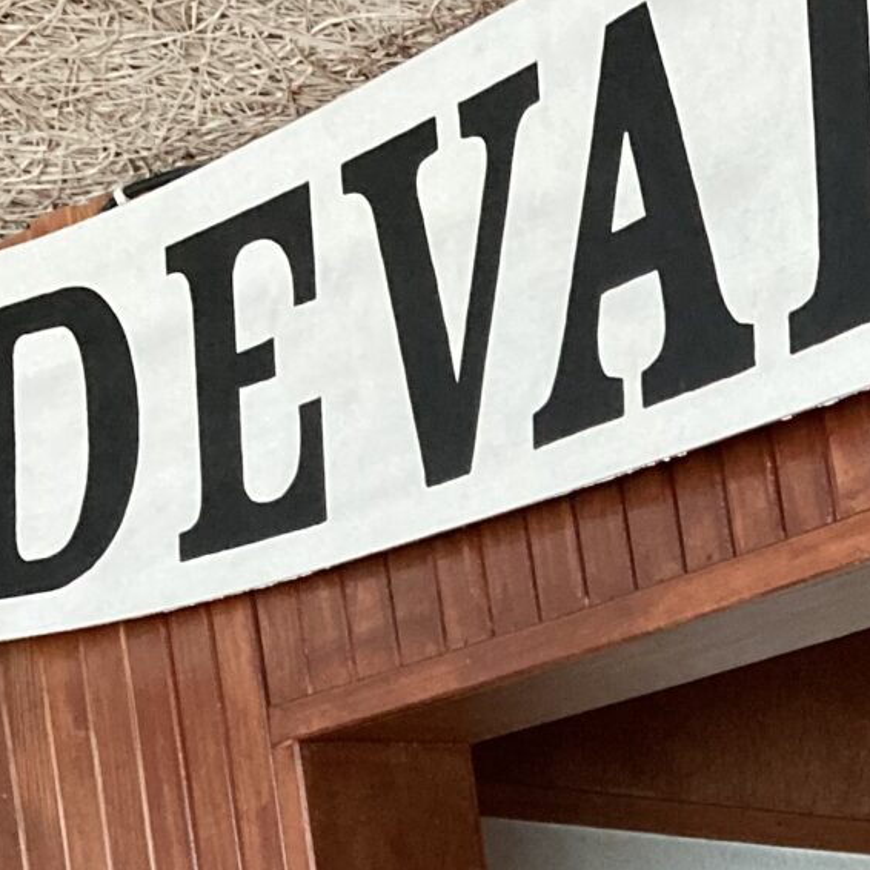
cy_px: 882
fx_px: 3185
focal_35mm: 112
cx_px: 1022
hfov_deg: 15.1
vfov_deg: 15.3
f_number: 1.8
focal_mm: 3.99
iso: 250
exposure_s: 1/50
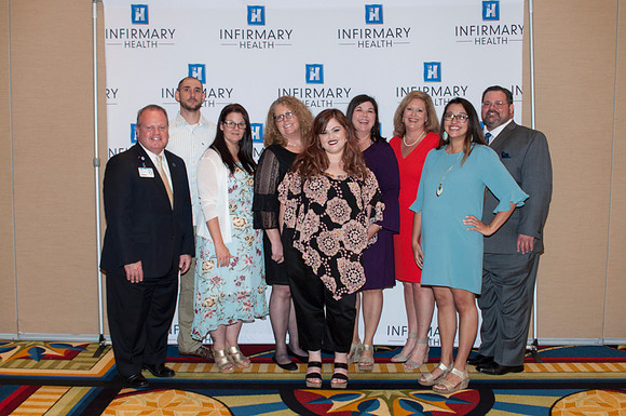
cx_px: 313
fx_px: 703
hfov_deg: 48.0
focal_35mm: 40
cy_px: 208
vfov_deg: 32.9
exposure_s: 1/60
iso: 400
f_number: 5.6
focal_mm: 27
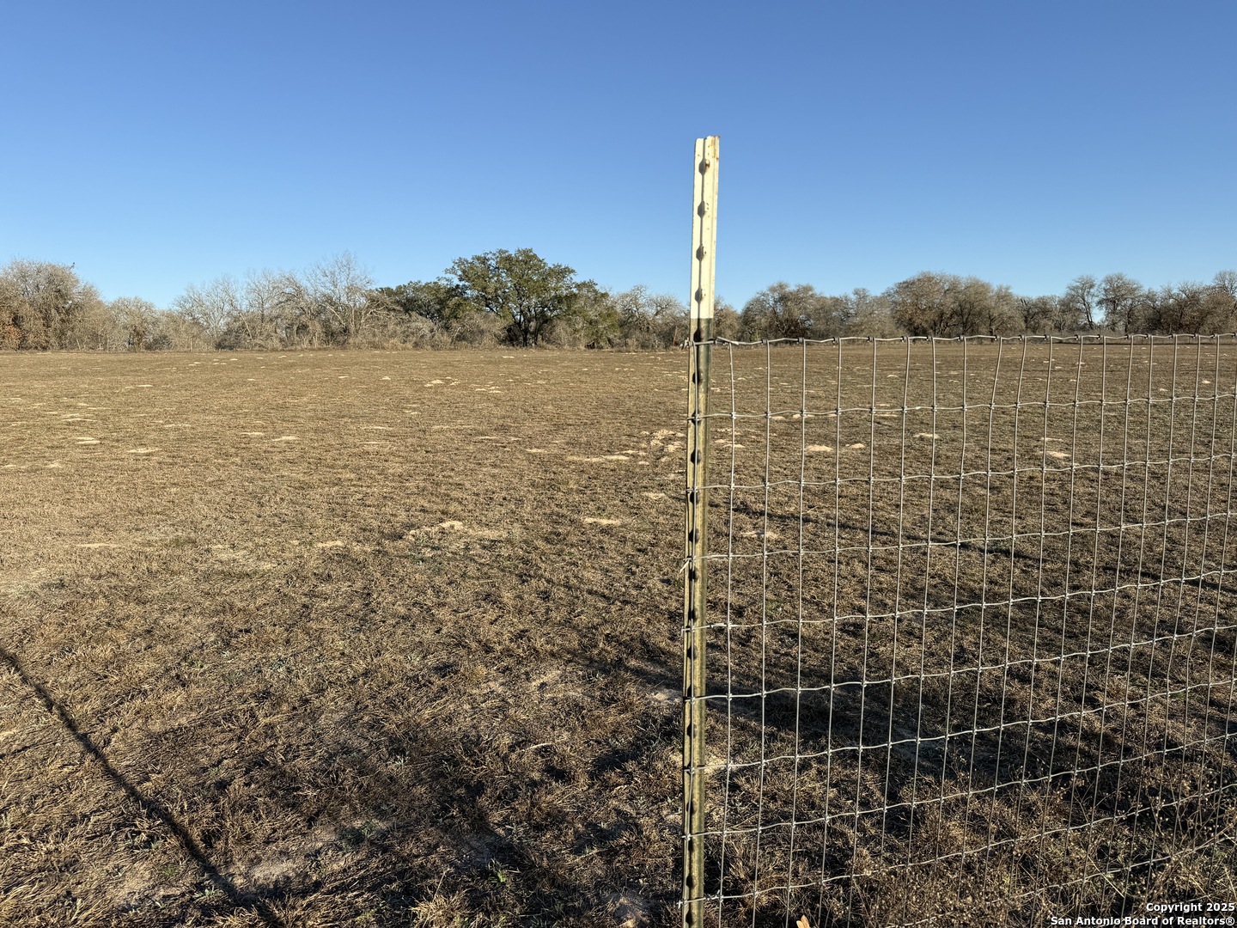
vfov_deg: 56.8
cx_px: 618
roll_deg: +2.0
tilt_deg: -5.0
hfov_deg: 71.6
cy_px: 464
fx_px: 858
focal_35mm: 24
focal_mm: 6.76
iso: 80
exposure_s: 1/3425
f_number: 1.78
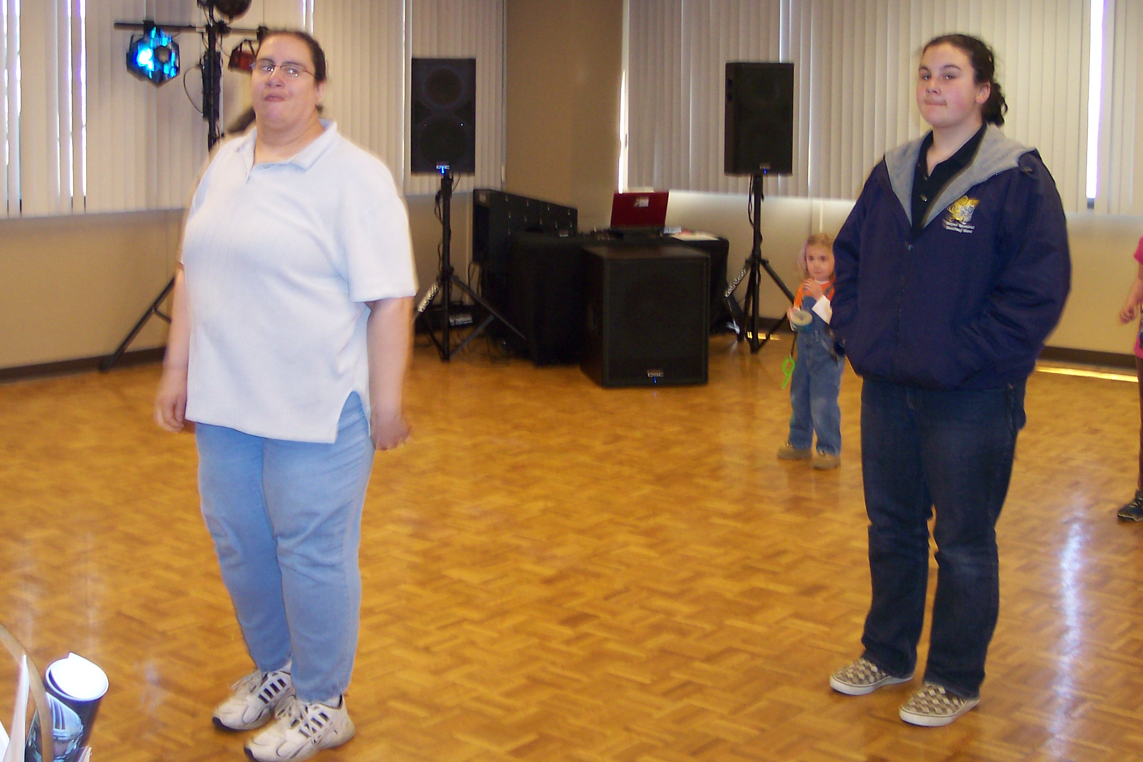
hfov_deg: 40.3
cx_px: 531
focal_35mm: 49
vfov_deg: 27.4
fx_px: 1556
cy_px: 260
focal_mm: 8
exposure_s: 1/30
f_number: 2.8
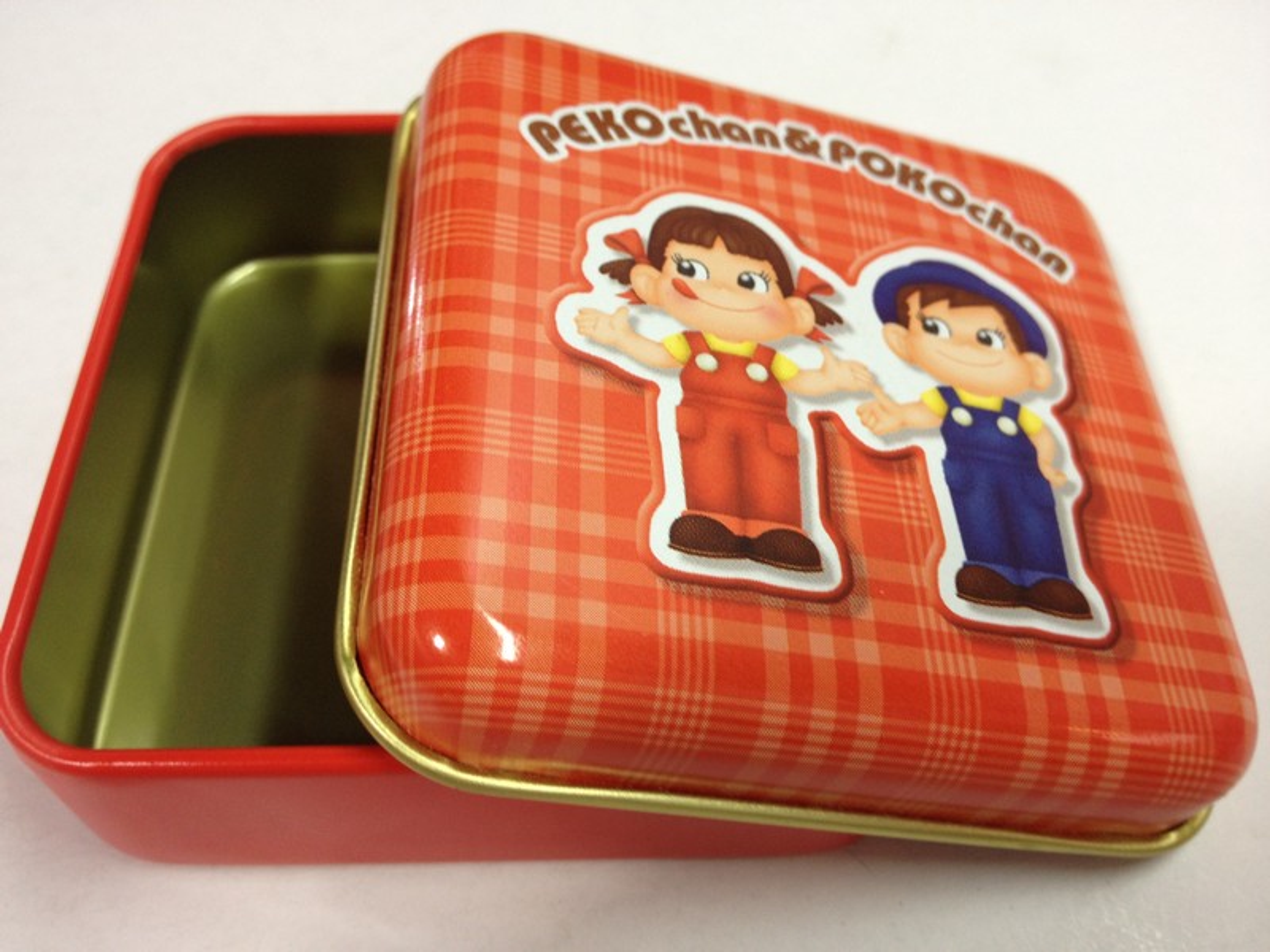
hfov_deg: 52.6
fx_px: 1284
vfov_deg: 40.7
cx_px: 635
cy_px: 476
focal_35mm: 35
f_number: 2.4
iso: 64
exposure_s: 1/20
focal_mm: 4.28
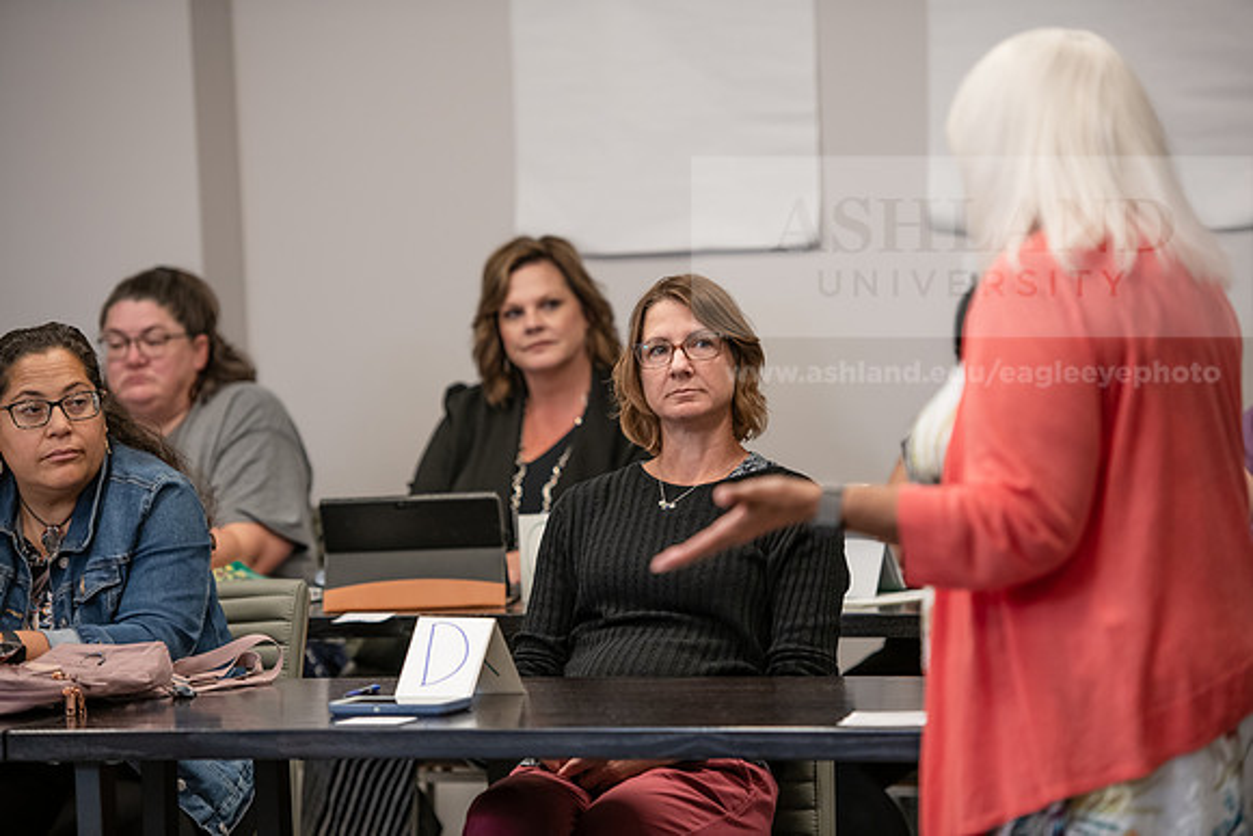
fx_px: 4874
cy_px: 418
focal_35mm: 140
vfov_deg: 9.8
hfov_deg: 14.7
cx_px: 626
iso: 800
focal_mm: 140
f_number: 2.8
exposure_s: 1/200
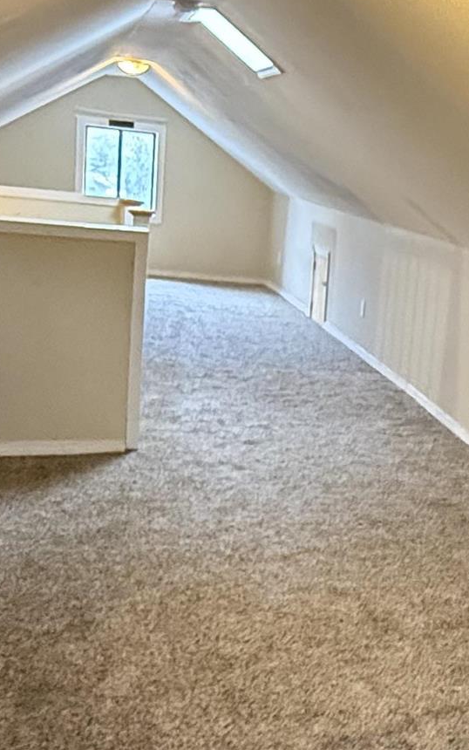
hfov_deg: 23.4
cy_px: 409
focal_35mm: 53
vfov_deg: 38.1
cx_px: 468
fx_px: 1083
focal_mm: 2.22
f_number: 2.2
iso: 800
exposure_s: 1/60
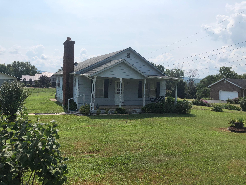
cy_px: 92
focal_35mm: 28
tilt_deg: -1.9
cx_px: 123
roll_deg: -2.9
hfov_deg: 63.4
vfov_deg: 49.7
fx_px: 199
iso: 25
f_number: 1.8
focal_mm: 3.99
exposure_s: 1/4000
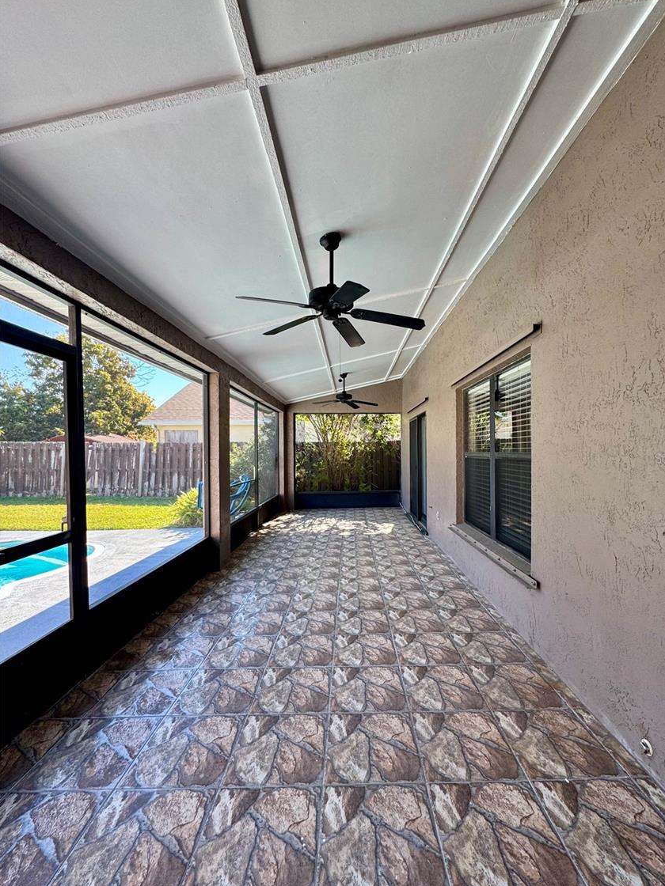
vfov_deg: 98.1
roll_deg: +0.7
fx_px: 384
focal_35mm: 15
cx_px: 355
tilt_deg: -1.2
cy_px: 458
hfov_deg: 81.6
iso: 50
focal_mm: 2.22
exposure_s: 1/99
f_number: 2.2
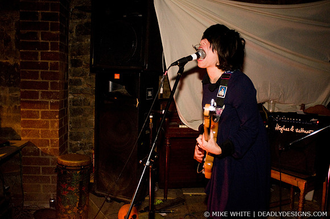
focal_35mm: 30
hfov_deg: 62.0
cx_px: 165
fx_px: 275
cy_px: 110
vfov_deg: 43.5
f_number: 2.8
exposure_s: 1/30
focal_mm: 20
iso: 1000
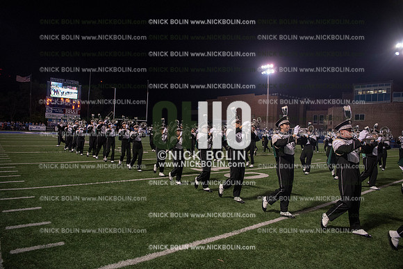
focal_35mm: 24
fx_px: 269
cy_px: 134
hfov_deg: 73.7
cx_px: 202
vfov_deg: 53.2
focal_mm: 24
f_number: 3.2
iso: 3200
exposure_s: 1/500
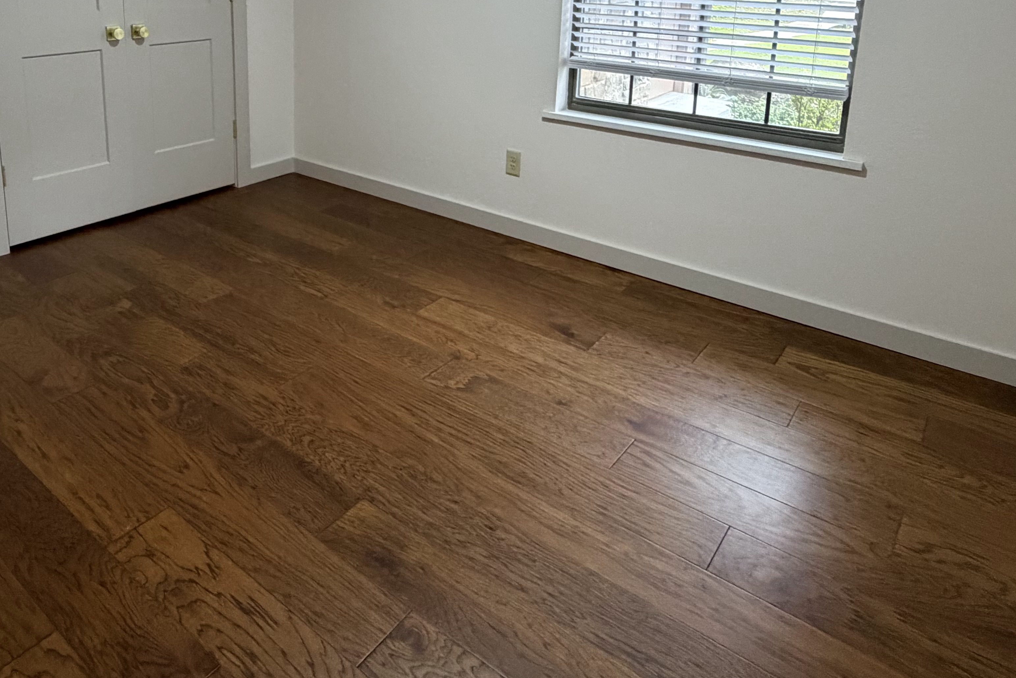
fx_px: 762
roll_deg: -0.3
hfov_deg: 66.5
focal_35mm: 27
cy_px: 98
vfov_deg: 44.6
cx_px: 393
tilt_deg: -11.9
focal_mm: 2.22
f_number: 2.2
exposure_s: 1/60
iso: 500
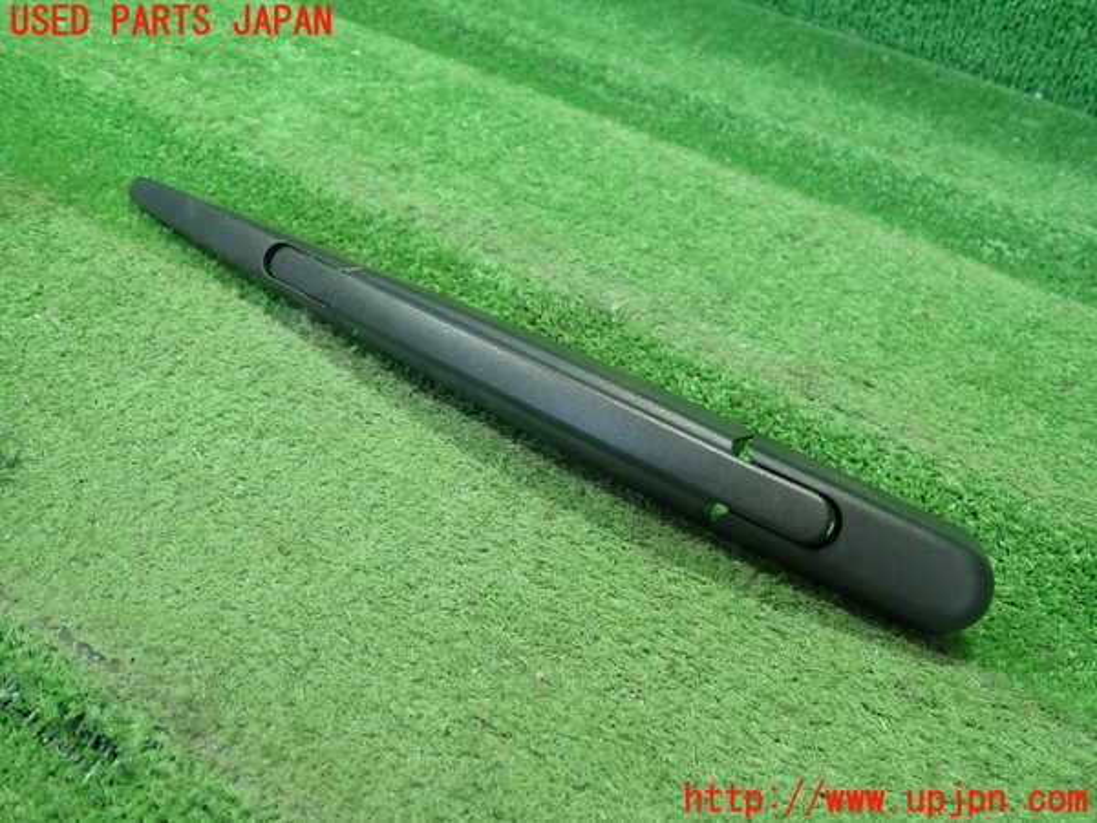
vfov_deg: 46.8
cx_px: 548
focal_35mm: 30
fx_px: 951
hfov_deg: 60.0
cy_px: 412
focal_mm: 5.5
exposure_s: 1/125
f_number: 2.3
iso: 400
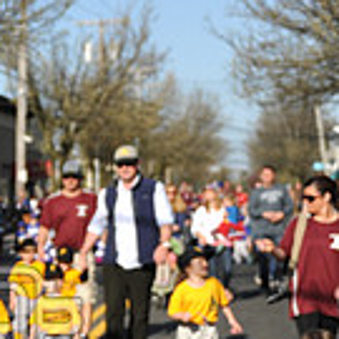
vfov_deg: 13.4
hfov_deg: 12.6
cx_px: -234
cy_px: 359
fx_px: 1418
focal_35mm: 128
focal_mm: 35
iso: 400
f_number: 2.8
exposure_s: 1/6400
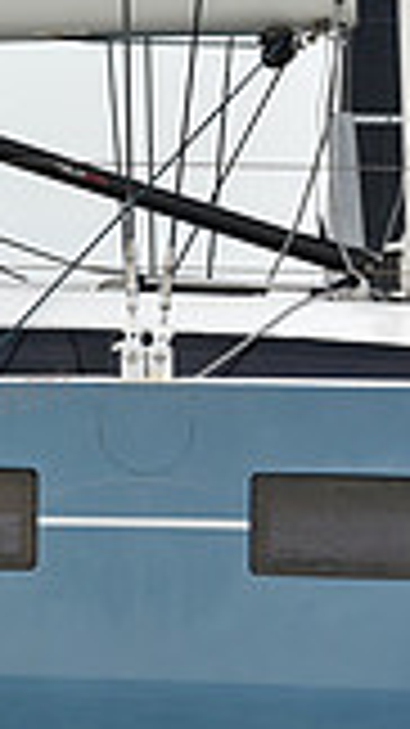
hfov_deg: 4.4
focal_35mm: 263
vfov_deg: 8.2
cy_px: 277
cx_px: -793
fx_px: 5088
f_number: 5
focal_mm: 70
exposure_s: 1/800
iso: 250
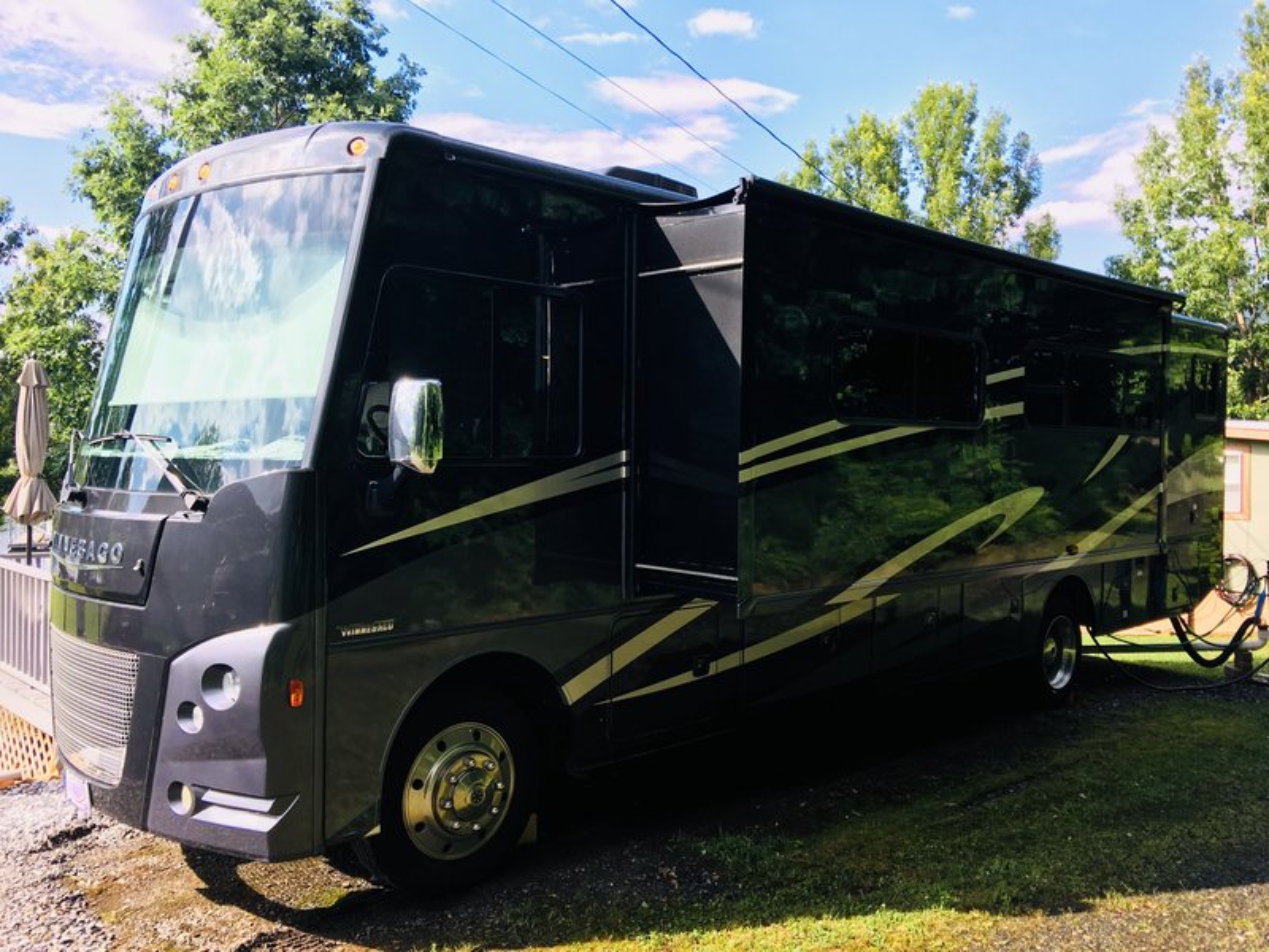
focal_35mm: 29
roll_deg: -0.8
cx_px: 634
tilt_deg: +0.2
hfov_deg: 61.7
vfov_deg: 48.2
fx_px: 1063
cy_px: 476
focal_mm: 4.15
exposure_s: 1/506
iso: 25
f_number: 2.2
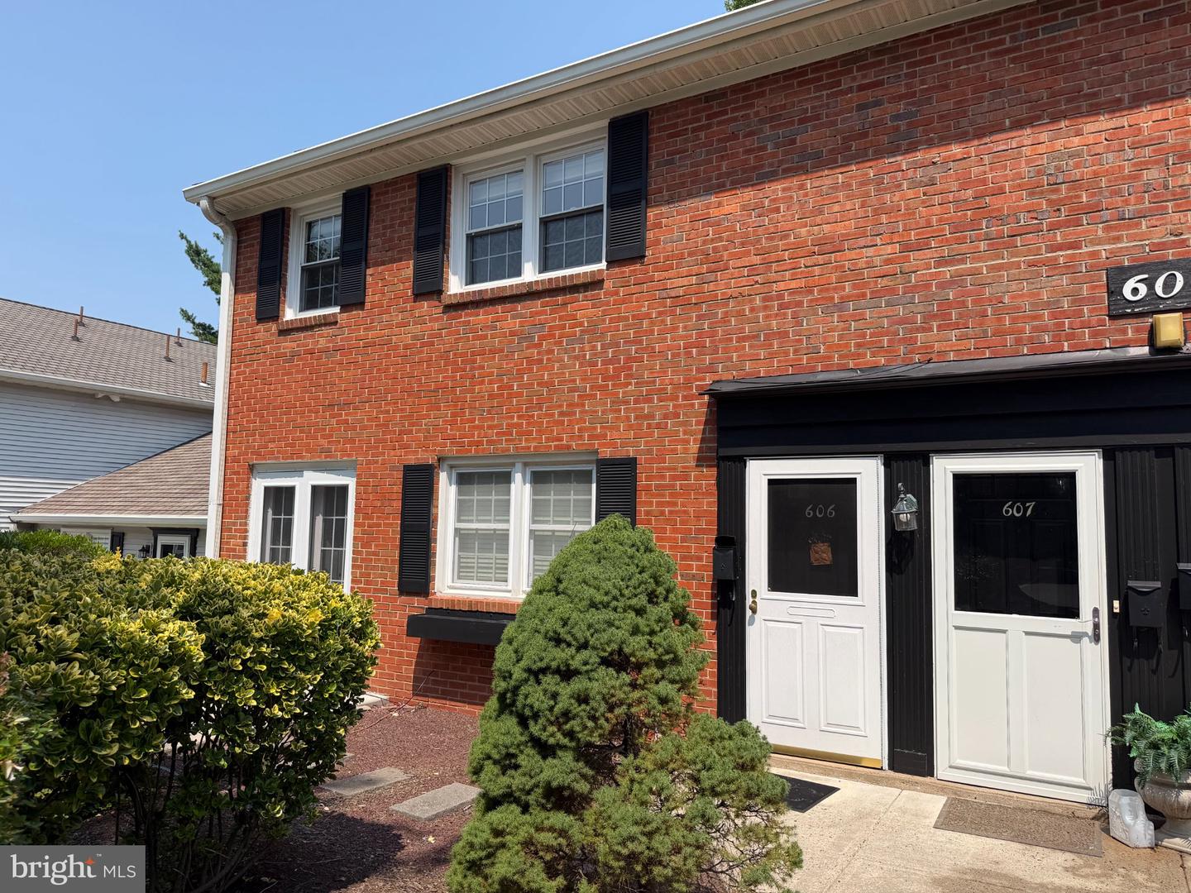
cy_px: 446
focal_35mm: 24
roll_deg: -0.7
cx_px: 596
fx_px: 826
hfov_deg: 71.6
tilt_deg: +4.7
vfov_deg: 56.8
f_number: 1.78
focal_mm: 6.76
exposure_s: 1/3584
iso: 80
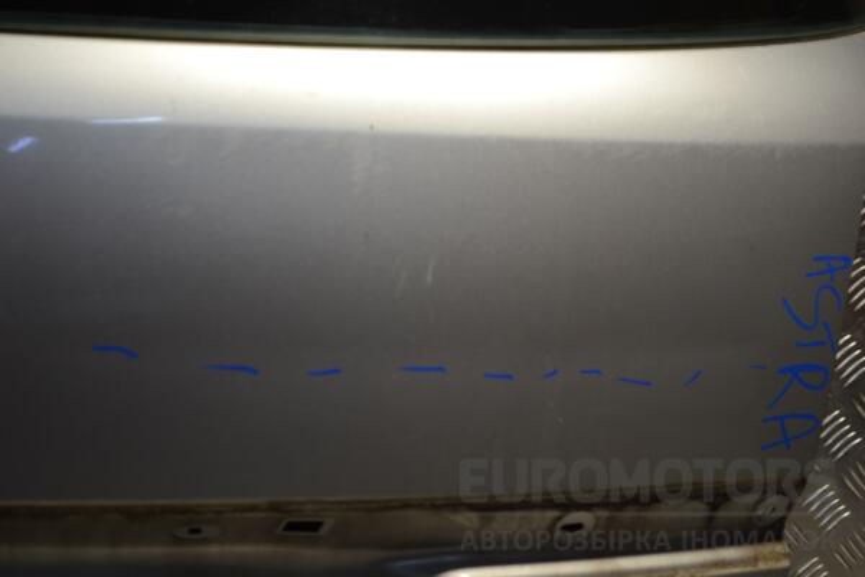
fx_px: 1730
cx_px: 432
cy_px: 288
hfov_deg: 28.1
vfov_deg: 18.9
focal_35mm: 72
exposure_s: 1/30
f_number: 5.3
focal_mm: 48
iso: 110
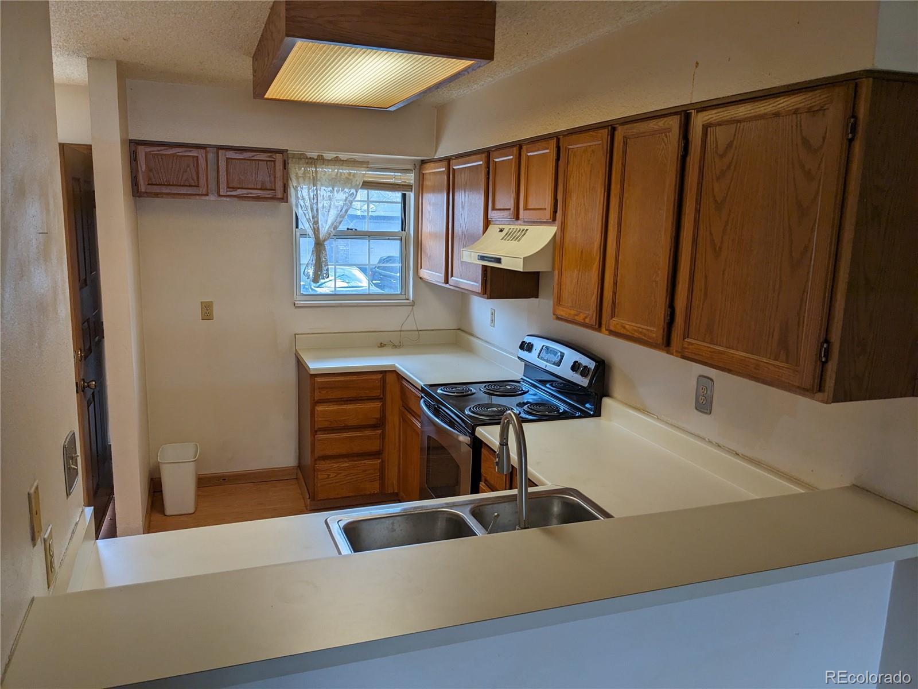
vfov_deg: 51.4
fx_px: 716
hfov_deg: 65.3
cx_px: 459
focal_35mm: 27
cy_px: 344
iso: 49
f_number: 1.73
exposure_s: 1/120
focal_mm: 4.38
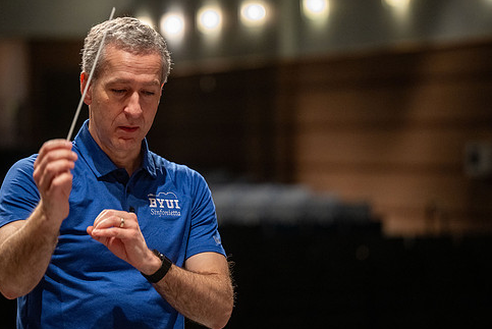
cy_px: 155
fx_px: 1888
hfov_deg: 14.8
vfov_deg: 10.0
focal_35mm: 138
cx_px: 251
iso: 3200
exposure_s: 1/320
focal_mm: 115
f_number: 2.8
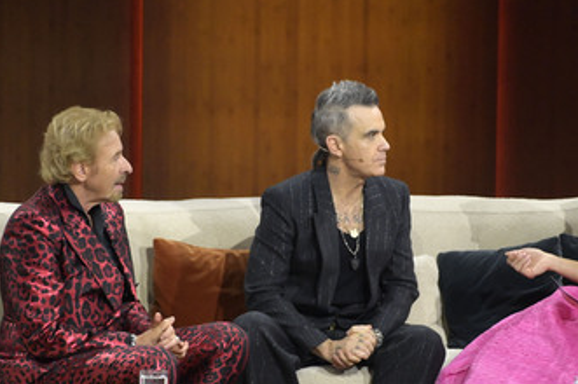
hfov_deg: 3.0
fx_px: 10923
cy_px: 255
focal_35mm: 681
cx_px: 359
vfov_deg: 2.0
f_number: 5.6
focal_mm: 500
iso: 8000
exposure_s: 1/320
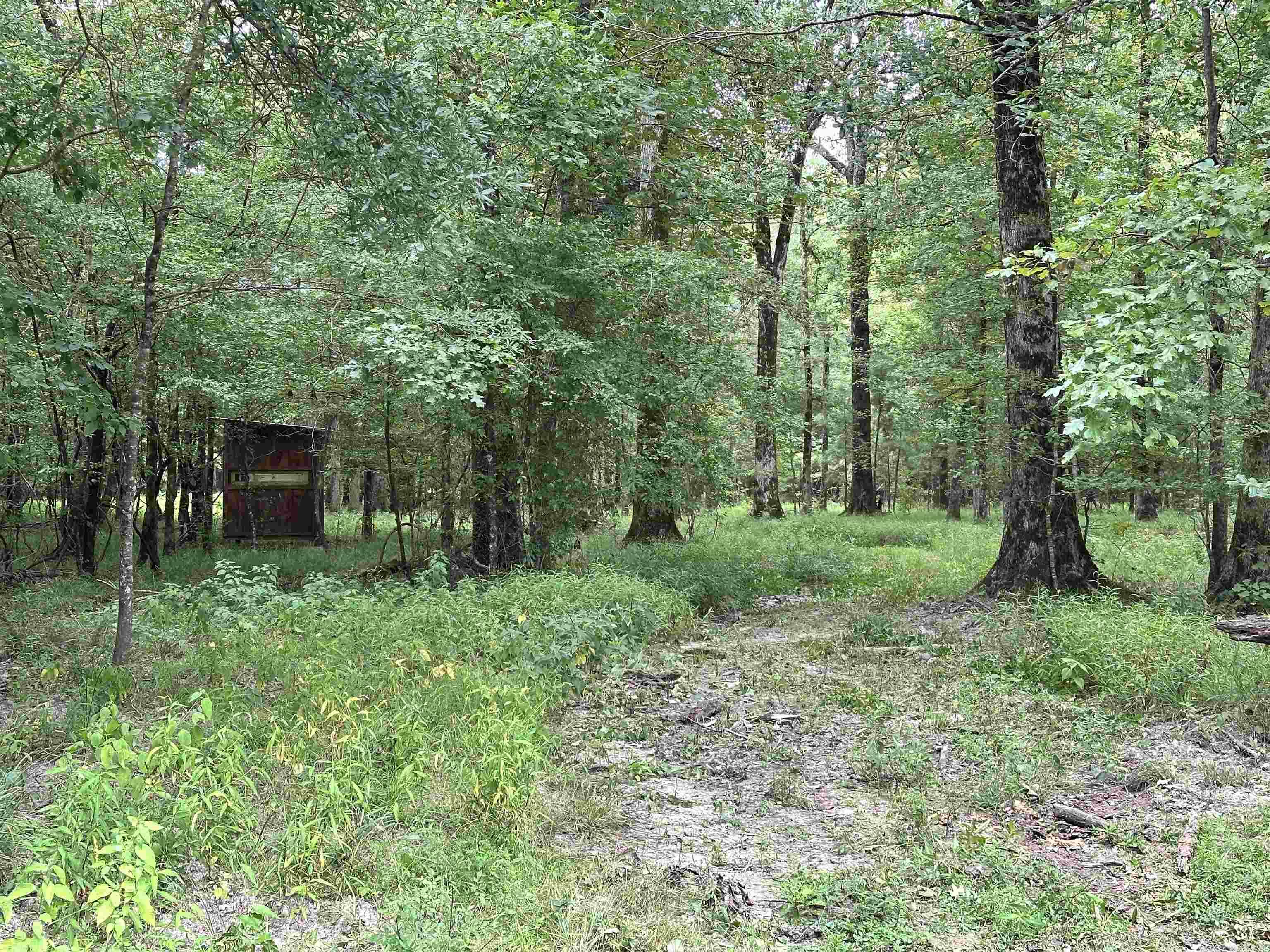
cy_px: 476
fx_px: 1761
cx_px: 635
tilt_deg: -0.2
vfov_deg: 30.3
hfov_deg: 39.7
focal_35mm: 48
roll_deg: -0.8
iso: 50
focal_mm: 6.86
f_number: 1.78
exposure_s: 1/151
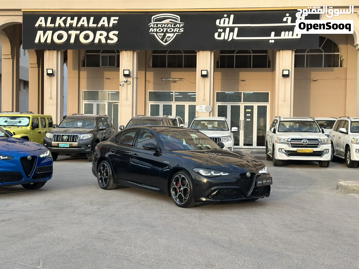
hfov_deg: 39.7
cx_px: 180
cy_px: 134
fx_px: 498
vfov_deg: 30.3
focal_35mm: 48
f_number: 1.78
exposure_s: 1/864
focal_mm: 6.86
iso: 80
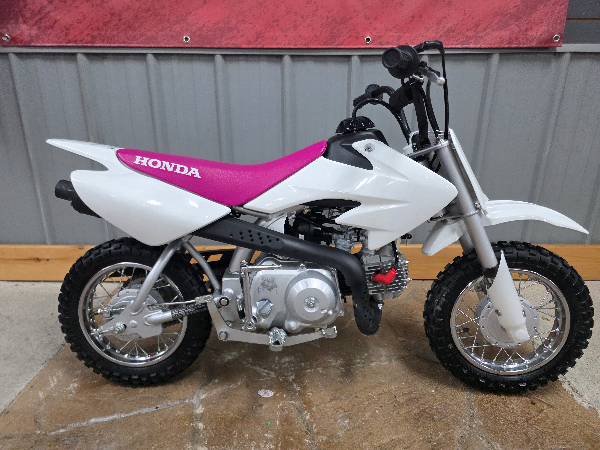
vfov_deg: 58.9
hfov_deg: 73.9
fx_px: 399
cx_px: 300
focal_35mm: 23
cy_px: 225
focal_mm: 6.3
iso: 500
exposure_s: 1/120
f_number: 1.7
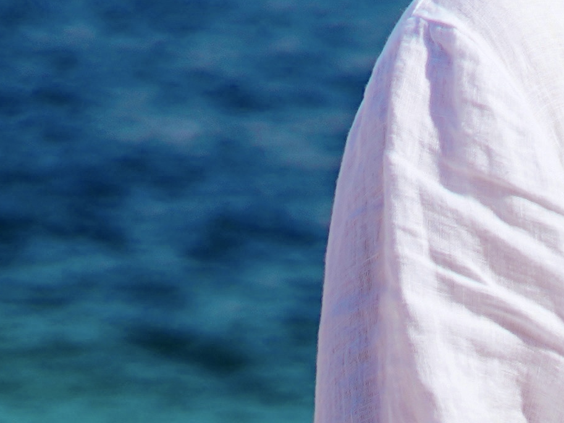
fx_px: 5149
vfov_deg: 4.7
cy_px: -209
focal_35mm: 316
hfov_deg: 6.1
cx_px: 1016
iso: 100
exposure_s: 1/8000
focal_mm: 50
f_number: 1.8
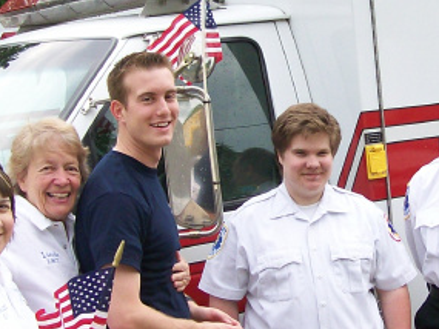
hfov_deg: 19.3
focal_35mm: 101
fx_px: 1281
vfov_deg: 14.6
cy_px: 252
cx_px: 317
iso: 80
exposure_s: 1/407
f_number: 2.7
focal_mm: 6
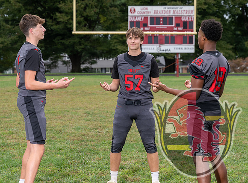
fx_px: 867
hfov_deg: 16.3
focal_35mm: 122
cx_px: 150
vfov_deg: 12.1
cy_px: 89
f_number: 5.6
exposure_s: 1/250
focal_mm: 90
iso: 80
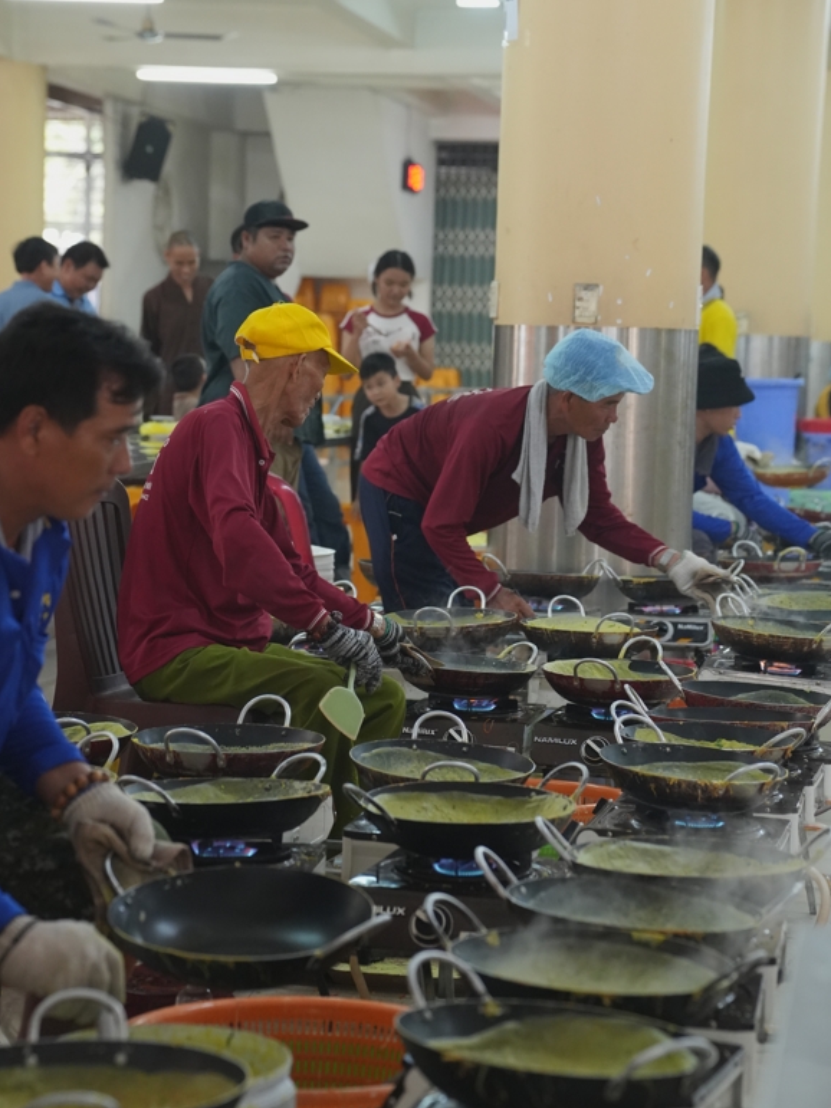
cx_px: 390
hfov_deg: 16.4
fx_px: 2882
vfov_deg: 21.8
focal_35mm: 90
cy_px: 517
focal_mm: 74
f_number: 4
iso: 4000
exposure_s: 1/125
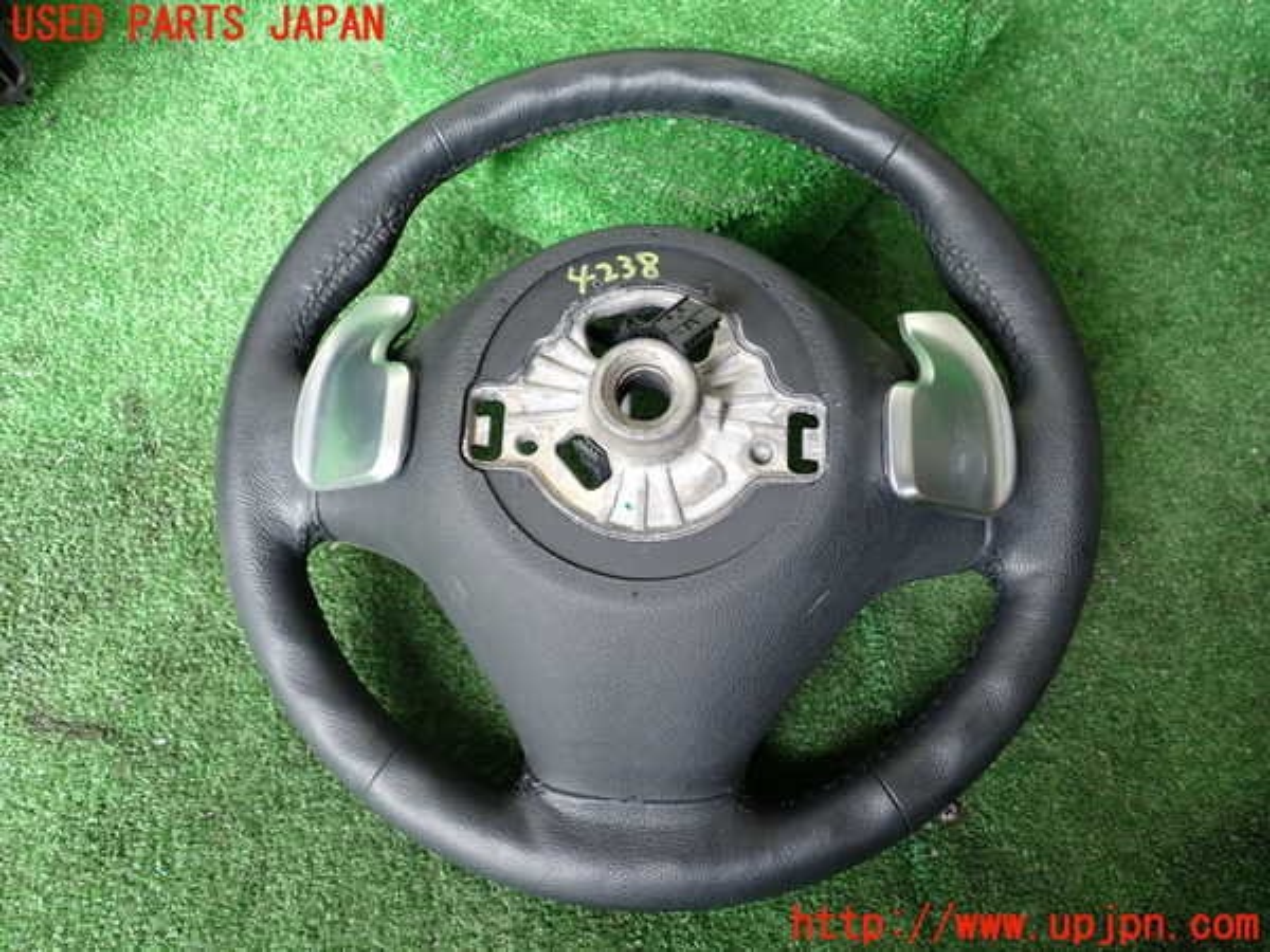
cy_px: 476
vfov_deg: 46.8
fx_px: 1101
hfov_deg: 60.0
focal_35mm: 30
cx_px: 635
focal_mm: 5.4
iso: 200
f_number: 2.3
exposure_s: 1/60
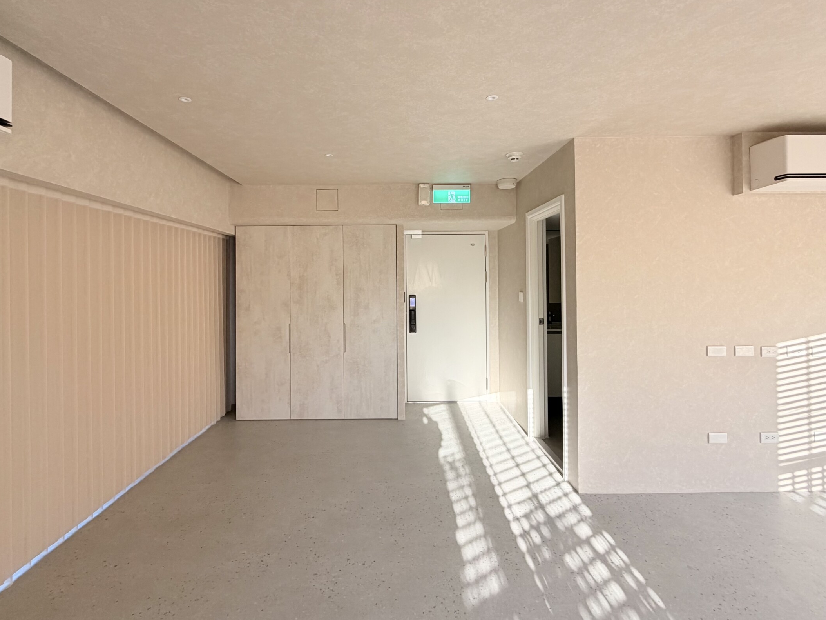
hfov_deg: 91.0
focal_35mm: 17
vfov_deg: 74.6
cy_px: 285
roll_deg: +0.3
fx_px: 406
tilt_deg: -1.6
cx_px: 400
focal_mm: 2.22
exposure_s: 1/121
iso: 125
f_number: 2.2
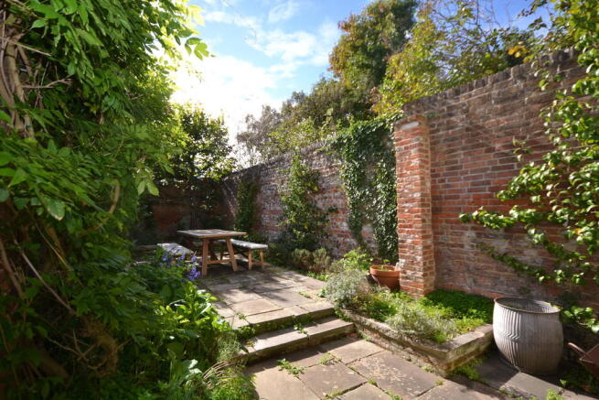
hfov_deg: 90.0
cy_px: 200
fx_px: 300
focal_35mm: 18
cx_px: 300
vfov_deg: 67.4
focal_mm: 12
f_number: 7.1
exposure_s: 1/200
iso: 100
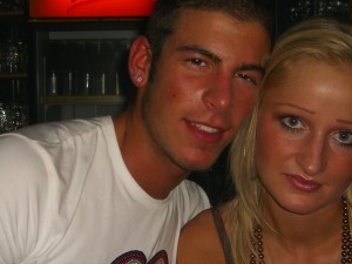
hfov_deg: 25.6
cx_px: 128
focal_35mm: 76
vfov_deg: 19.4
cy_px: 155
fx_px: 773
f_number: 2.8
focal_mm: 7.9
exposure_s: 1/60
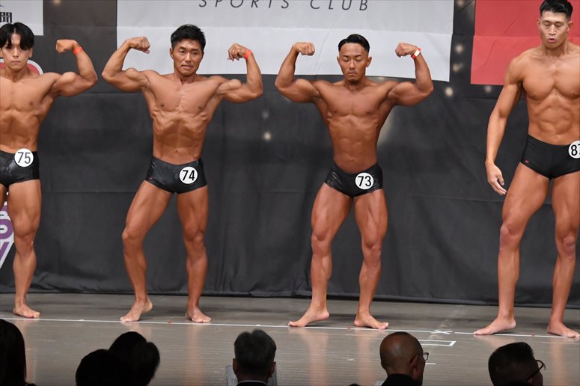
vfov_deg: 6.8
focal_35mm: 202
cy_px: 193
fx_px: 3253
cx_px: 290
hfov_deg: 10.2
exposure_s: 1/400
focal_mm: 135
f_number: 5.6
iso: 5000
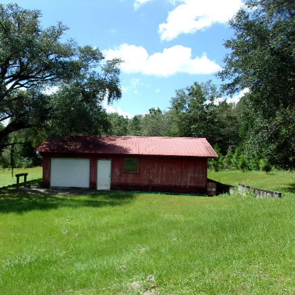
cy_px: 148
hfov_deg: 50.6
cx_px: 109
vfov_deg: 51.1
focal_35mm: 32
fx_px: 309
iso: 200
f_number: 10.4
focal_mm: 4.9
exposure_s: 1/170
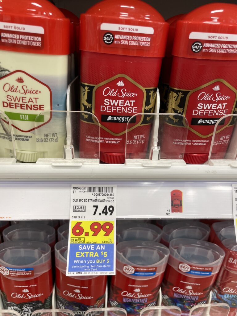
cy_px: 158
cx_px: 118
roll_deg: -1.4
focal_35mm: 26
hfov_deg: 53.1
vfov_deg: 67.3
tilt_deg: -24.8
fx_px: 237
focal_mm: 4.2
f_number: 1.6
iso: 80
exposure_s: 1/61
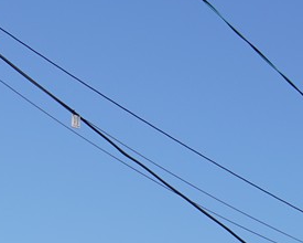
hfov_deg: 7.8
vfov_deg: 6.1
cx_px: -286
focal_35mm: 239
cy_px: 653
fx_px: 2143
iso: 100
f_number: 13
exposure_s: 1/125
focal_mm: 35
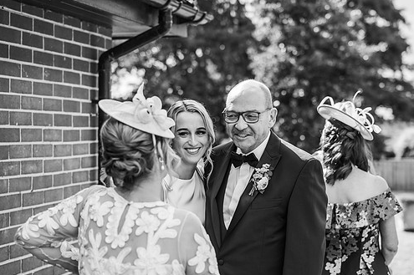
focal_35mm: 71
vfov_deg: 19.1
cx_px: 251
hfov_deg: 28.4
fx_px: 816
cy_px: 125
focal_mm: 50
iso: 100
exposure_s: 1/1000
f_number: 2.5
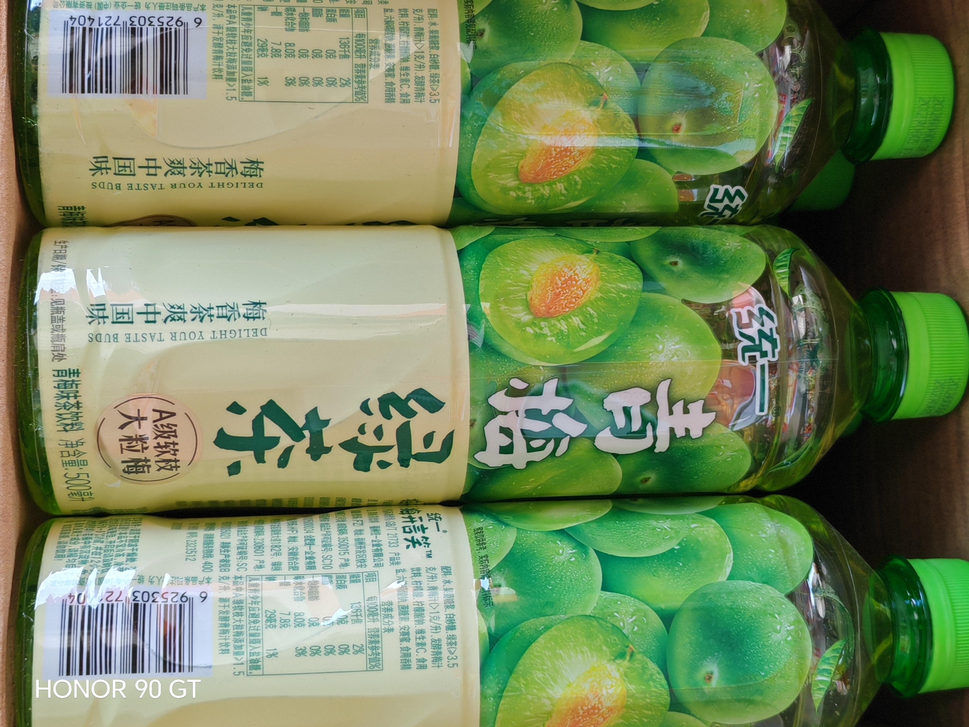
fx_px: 1512
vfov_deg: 27.0
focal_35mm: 54
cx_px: 484
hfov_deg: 35.5
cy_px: 364
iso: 125
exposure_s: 1/120
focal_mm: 5.52
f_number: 1.95
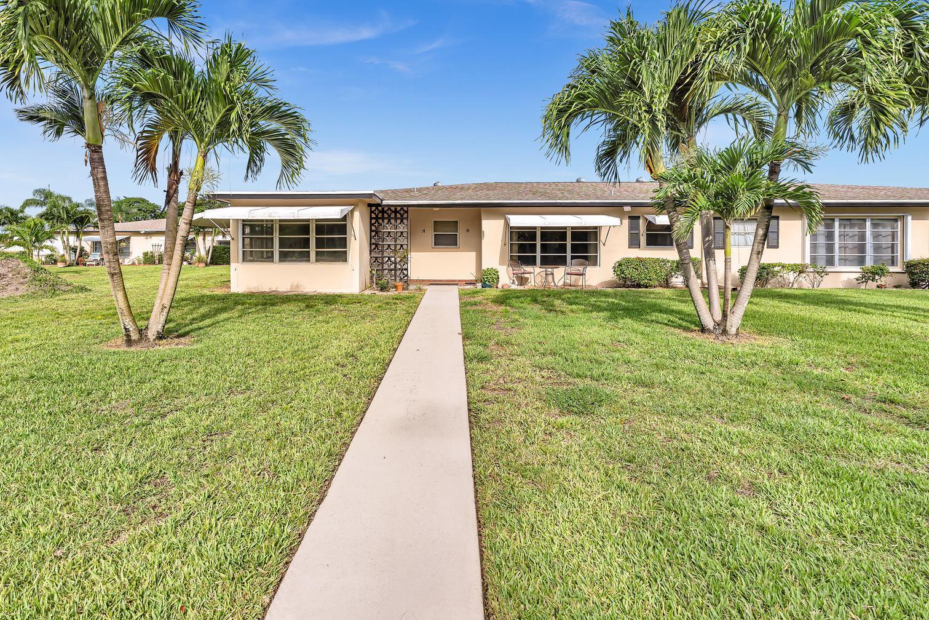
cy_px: 296
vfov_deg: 67.4
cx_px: 452
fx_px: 465
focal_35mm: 18
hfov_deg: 90.0
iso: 200
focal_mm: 17
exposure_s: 1/500
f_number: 8
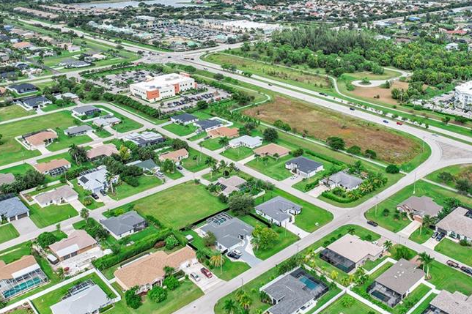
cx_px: 279
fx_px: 459
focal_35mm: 35
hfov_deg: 54.1
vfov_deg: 37.3
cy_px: 95
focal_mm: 8.38
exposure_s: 1/1250
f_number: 2.8
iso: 100
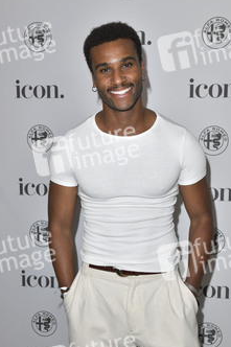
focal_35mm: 53
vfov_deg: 37.4
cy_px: 204
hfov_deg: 25.5
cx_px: 116
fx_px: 511
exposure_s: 1/250
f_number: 7.1
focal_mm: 44
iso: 1250
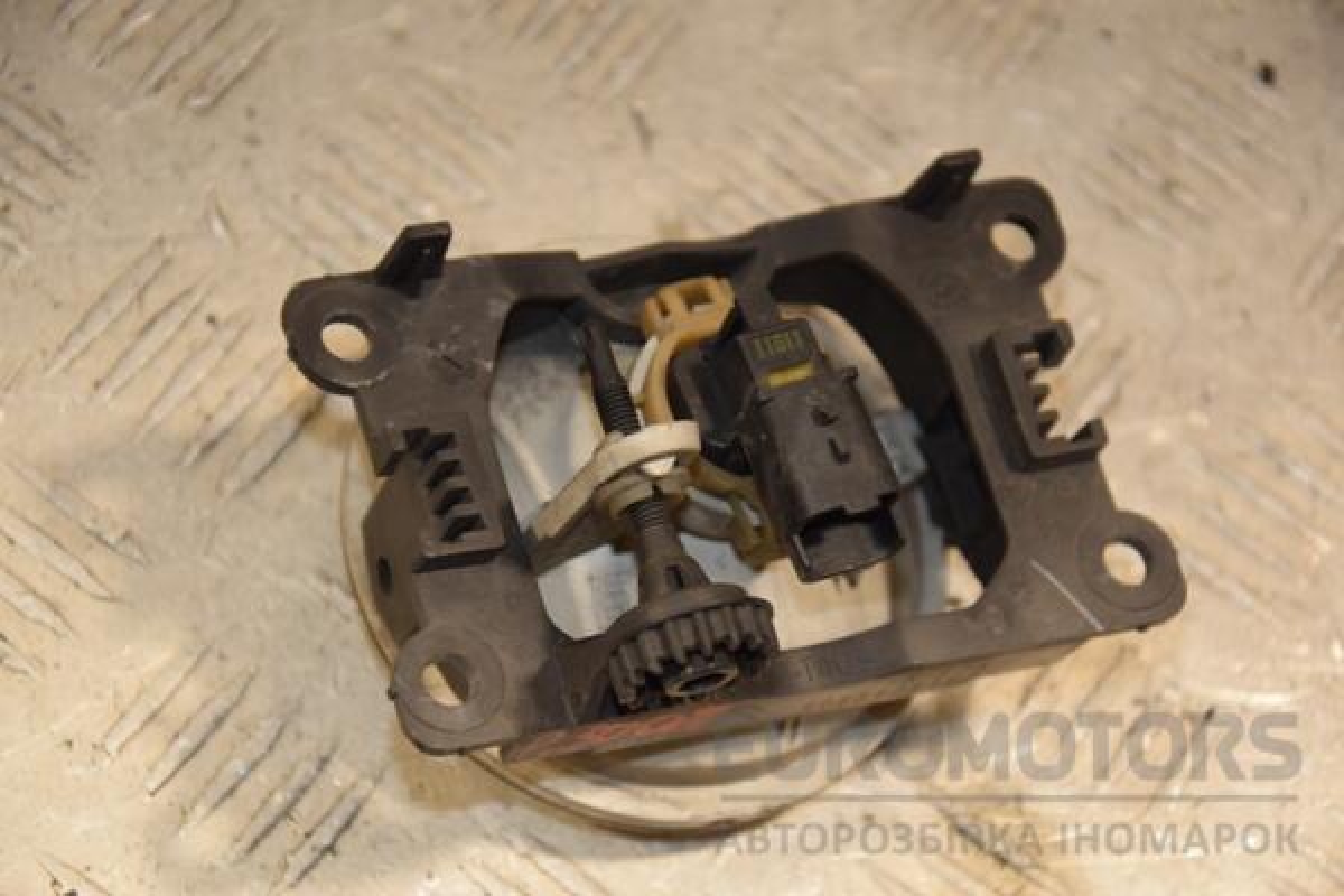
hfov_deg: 15.2
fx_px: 5040
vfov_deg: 10.2
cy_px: 448
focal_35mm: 135
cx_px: 672
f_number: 5.6
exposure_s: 1/200
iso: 800
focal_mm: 90
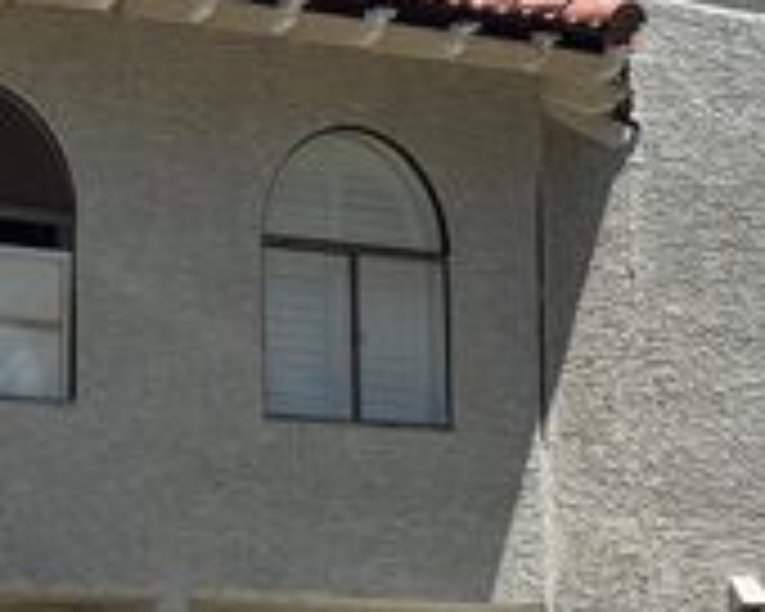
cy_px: 547
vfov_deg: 11.1
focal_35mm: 138
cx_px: -99
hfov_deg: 13.6
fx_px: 3124
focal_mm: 6.76
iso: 80
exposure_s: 1/4329
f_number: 1.78
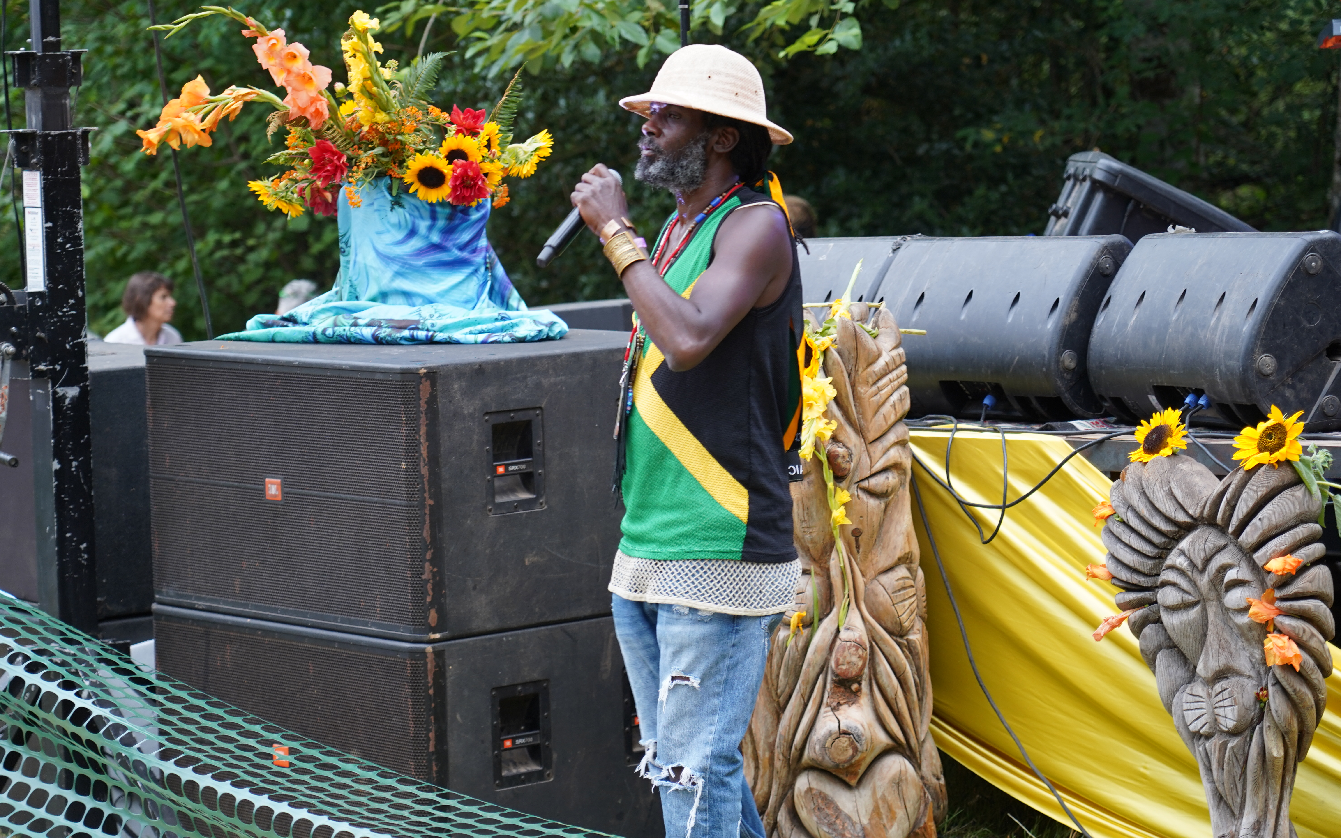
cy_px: 392
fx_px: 3947
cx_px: 666
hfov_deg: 19.3
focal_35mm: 108
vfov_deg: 12.1
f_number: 4
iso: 500
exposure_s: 1/160
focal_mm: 105
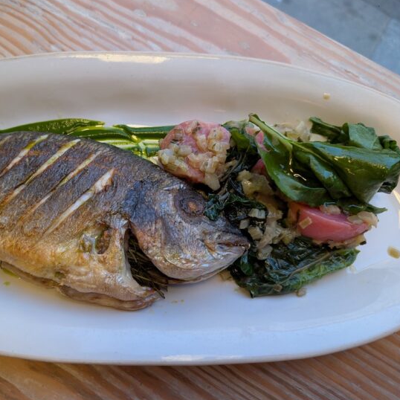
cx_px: 140
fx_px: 392
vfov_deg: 54.0
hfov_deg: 53.2
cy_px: 203
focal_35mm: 30
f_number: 1.68
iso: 661
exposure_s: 1/50
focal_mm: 6.9
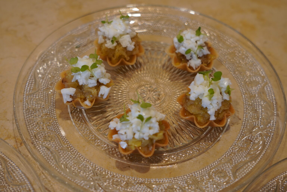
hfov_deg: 43.6
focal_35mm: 45
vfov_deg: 29.9
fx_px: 359
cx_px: 144
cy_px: 96
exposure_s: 1/60
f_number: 4
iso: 400
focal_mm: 30
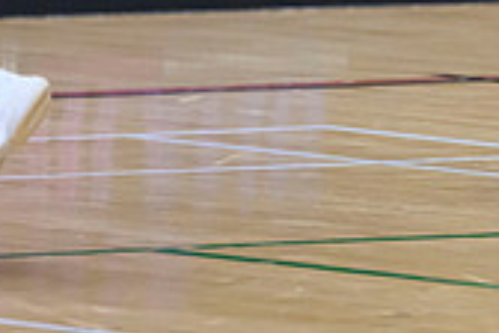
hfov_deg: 2.3
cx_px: 729
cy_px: -408
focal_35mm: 907
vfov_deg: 1.5
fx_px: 12571
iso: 5000
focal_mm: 200
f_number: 2.8
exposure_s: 1/1250
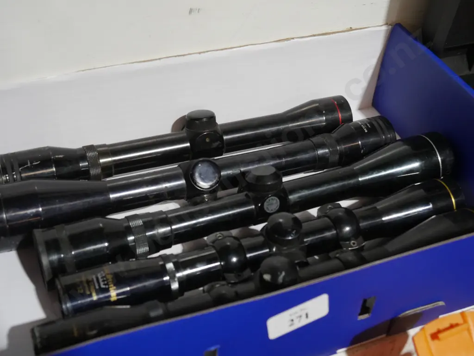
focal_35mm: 50
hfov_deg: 38.2
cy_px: 178
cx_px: 237
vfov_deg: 29.1
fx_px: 685
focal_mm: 25
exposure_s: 1/60
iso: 1600
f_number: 5.3
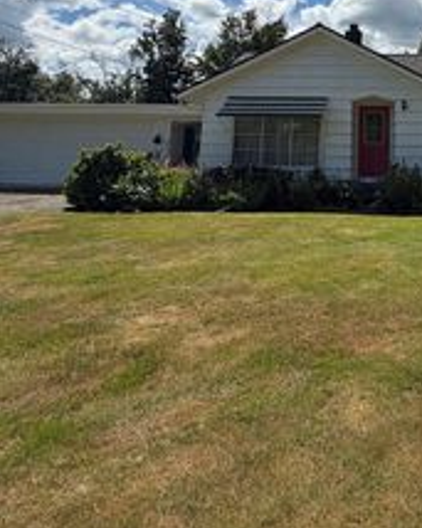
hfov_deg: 42.1
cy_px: 73
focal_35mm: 32
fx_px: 500
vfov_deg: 50.6
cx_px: 378
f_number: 2.2
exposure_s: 1/1399
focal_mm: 2.22
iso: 20
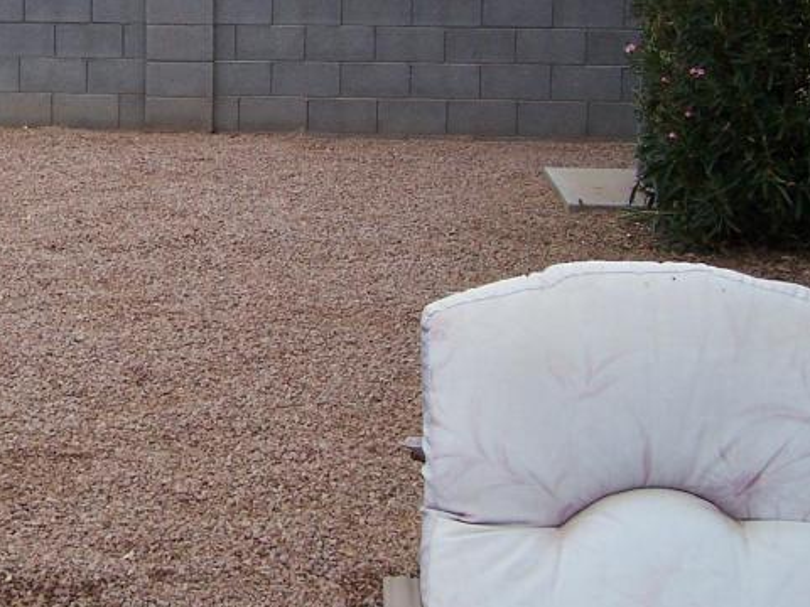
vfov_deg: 18.0
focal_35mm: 81
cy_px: 106
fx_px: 1895
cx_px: -15
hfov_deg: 23.1
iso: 80
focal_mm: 6.3
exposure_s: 1/750
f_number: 2.8
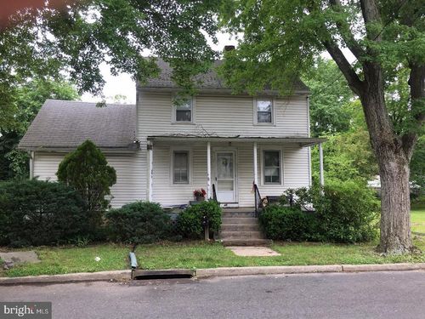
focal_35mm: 29
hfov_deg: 61.7
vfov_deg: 48.2
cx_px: 212
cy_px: 160
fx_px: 356
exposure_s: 1/125
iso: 25
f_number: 2.2
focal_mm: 4.15
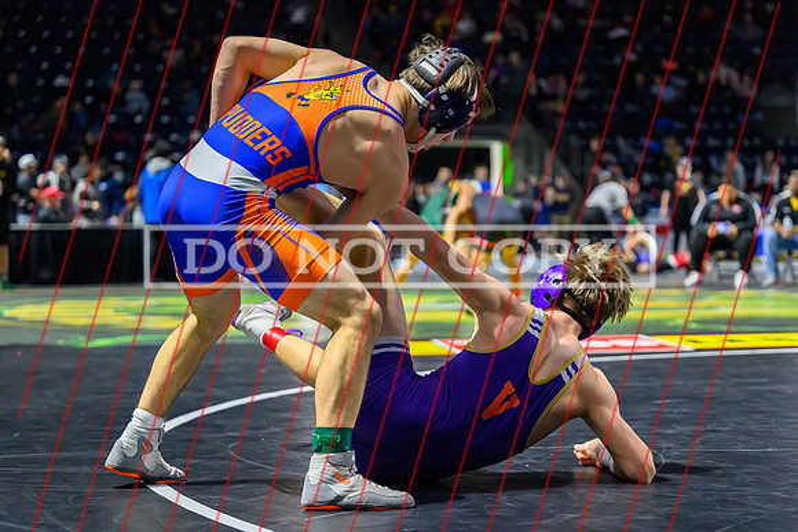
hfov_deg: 22.4
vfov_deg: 15.1
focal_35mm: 91
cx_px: 441
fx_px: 2012
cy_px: 289
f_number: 2.8
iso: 4000
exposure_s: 1/640
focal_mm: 70
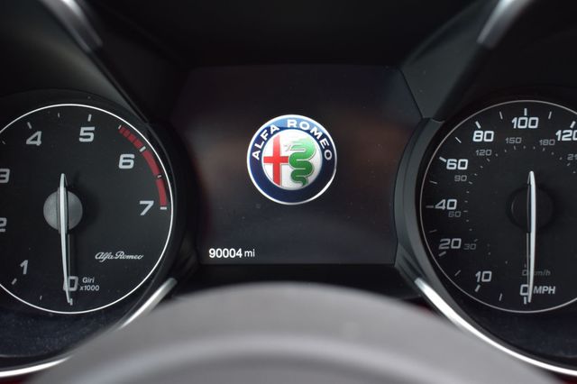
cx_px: 288
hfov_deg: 45.0
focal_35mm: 44
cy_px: 192
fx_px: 697
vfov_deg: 30.8
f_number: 6.3
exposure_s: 1/15
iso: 400
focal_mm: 29
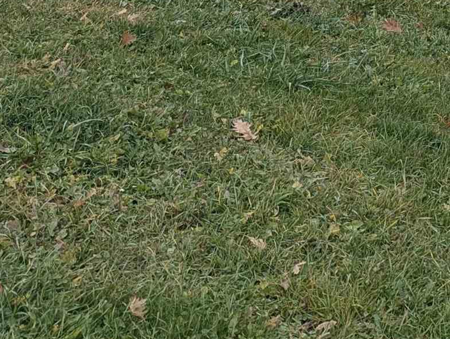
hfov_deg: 18.6
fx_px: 1224
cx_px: 659
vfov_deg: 13.6
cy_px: -321
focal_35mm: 94
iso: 48
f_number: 1.85
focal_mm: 6.81
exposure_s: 1/951
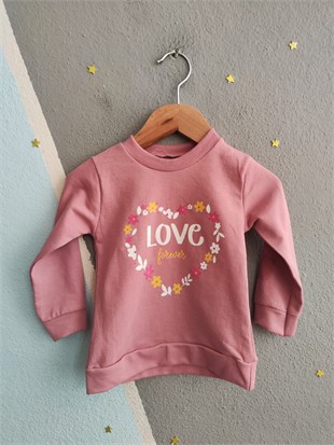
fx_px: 309
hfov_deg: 56.8
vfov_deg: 71.6
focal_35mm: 24
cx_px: 167
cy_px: 222
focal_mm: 5.59
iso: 641
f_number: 1.88
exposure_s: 1/25
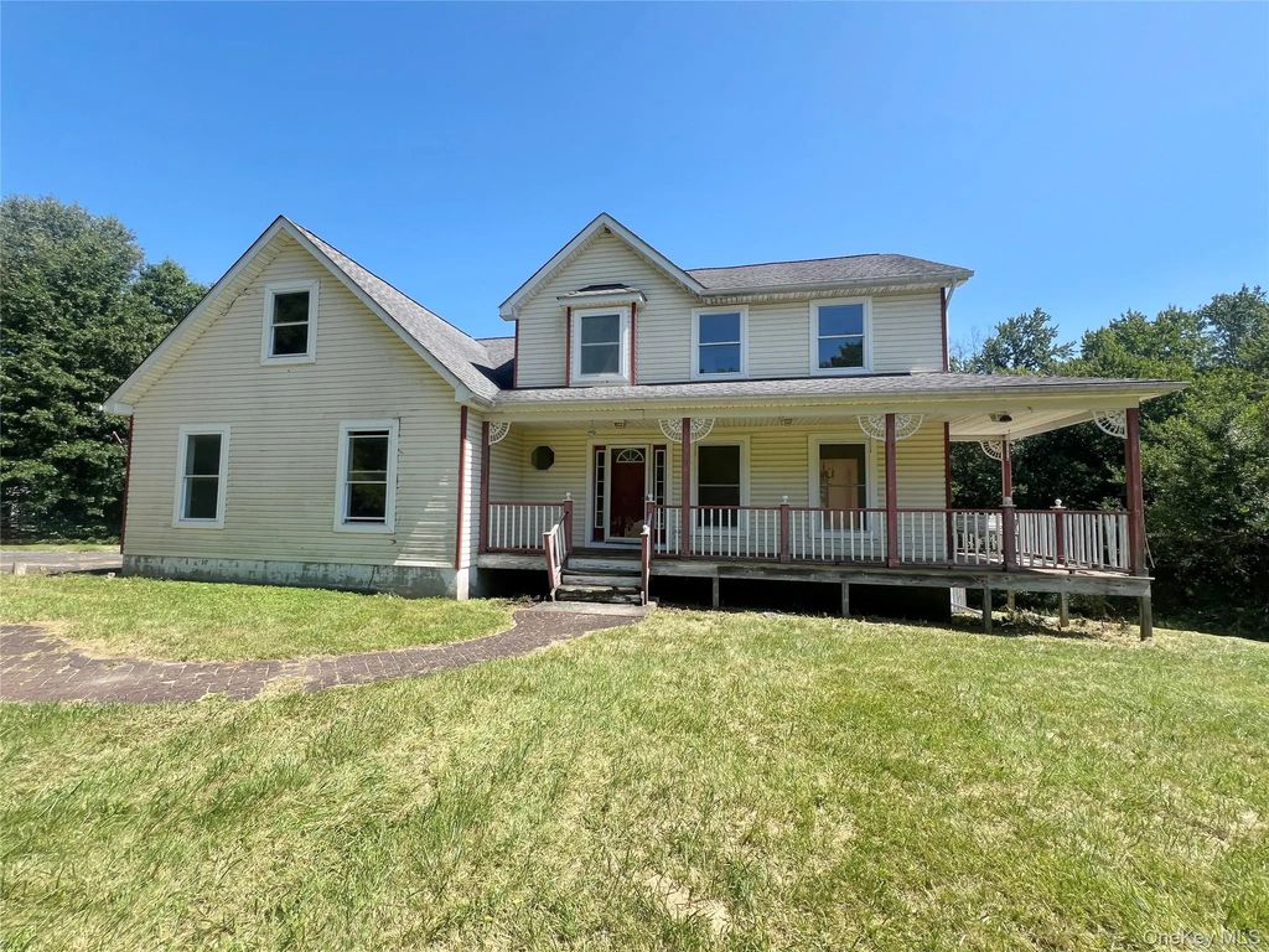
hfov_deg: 106.2
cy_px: 476
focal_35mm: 13
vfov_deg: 89.9
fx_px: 477
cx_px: 634
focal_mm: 1.57
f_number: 1.8
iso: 32
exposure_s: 1/713
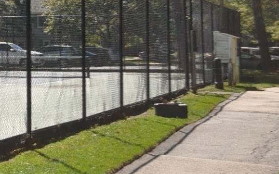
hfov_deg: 16.9
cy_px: -23
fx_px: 859
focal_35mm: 113
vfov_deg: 11.4
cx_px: -128
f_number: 7.1
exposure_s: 1/200
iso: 200
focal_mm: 20
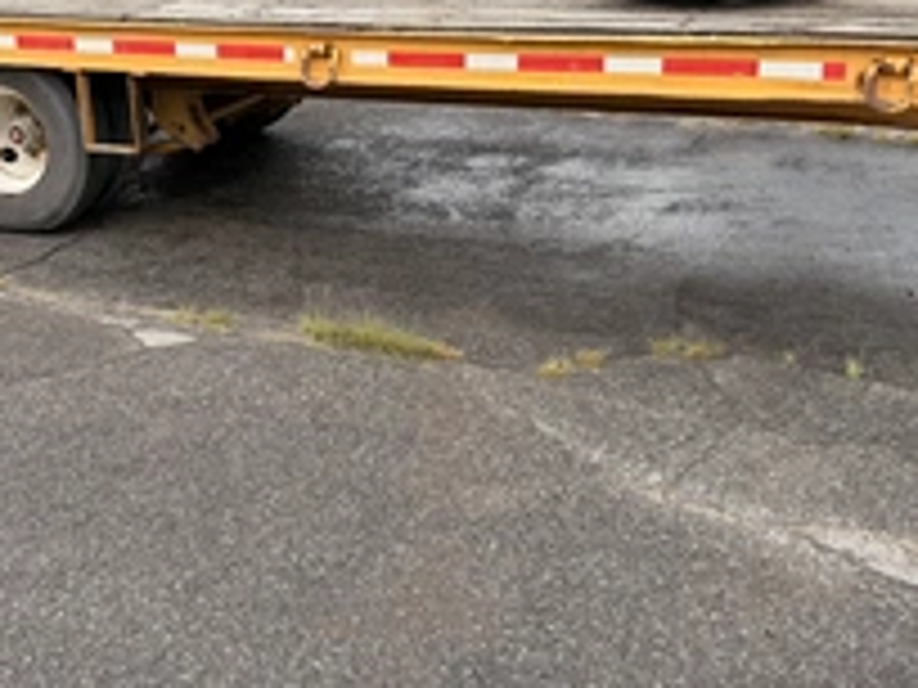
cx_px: 284
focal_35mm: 47
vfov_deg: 30.7
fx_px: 1246
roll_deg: +4.9
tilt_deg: -14.3
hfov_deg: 39.8
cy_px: 252
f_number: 1.78
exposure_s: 1/868
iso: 100
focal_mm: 6.76
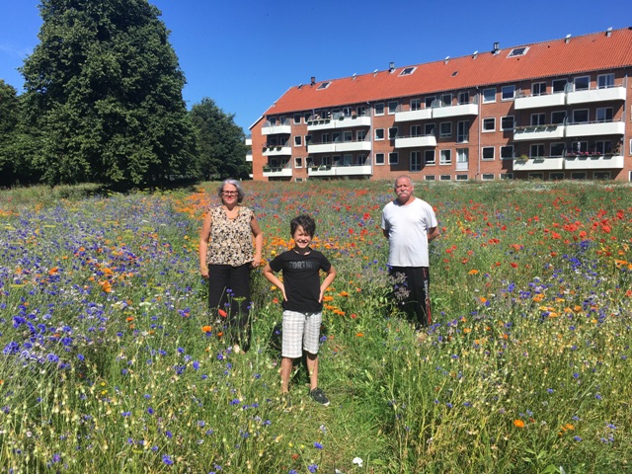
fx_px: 529
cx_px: 316
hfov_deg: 61.7
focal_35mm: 29
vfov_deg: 48.2
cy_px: 237
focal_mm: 4.15
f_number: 2.2
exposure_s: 1/1672
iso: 25
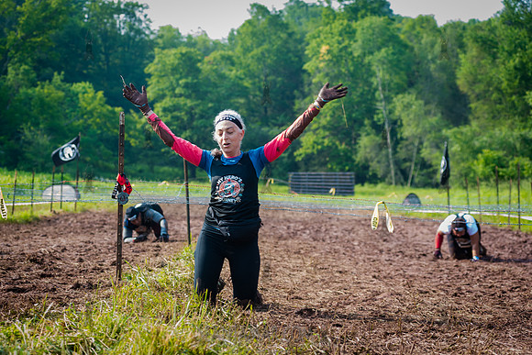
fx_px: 1362
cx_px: 226
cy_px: 179
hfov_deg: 22.1
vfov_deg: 14.9
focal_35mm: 92
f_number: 4.5
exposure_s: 1/200
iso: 250
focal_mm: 80
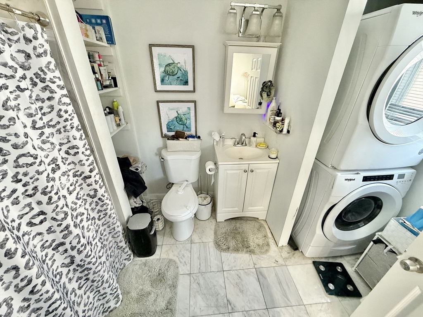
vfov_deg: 85.7
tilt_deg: -26.8
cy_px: 158
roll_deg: -0.9
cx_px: 212
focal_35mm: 14
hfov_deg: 102.1
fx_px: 171
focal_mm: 2.22
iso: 500
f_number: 2.2
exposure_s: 1/60
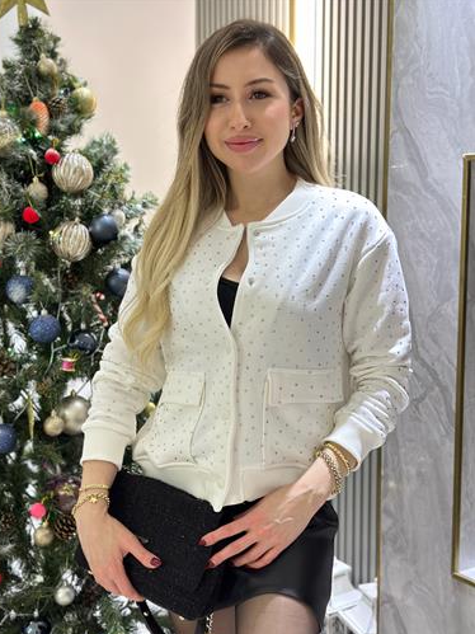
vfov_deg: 38.2
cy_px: 327
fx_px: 915
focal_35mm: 50
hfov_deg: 29.1
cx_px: 229
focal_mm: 6.86
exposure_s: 1/60
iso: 250
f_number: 1.78
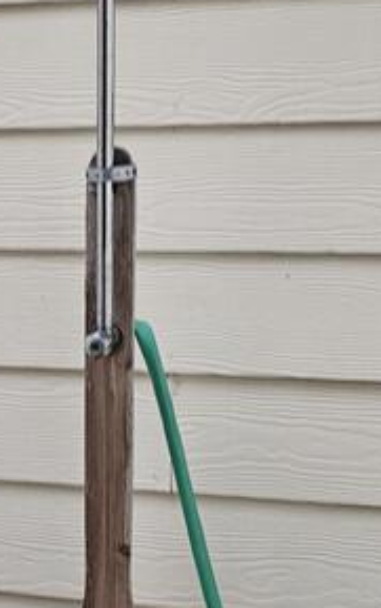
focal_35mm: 91
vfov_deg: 22.6
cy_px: 438
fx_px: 1510
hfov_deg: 14.1
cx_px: -19
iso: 640
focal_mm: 6.3
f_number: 1.7
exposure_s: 1/60
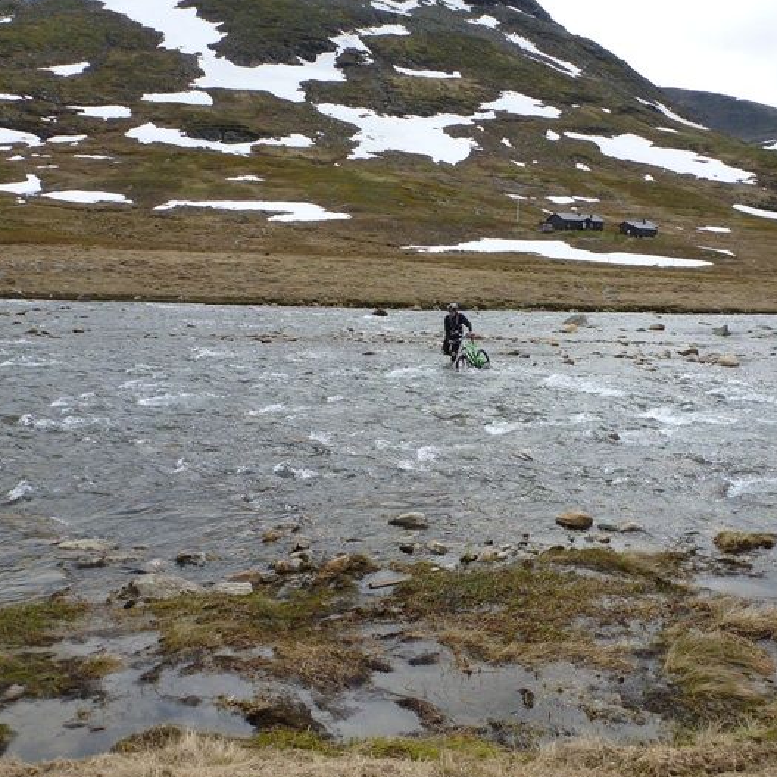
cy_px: 396
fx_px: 863
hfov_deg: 48.4
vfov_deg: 48.4
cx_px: 429
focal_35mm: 34
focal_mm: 4.9
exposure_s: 1/640
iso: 100
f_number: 3.3
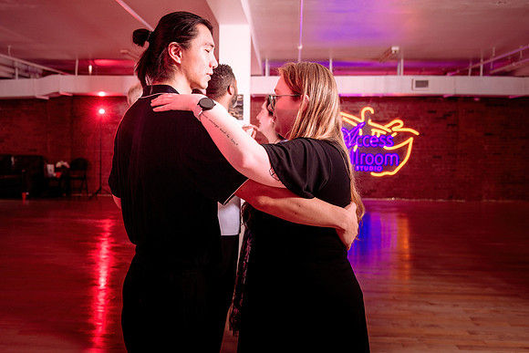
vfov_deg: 34.6
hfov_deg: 50.0
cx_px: 249
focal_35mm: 39
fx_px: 567
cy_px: 169
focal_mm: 36
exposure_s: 1/160
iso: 640
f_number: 4
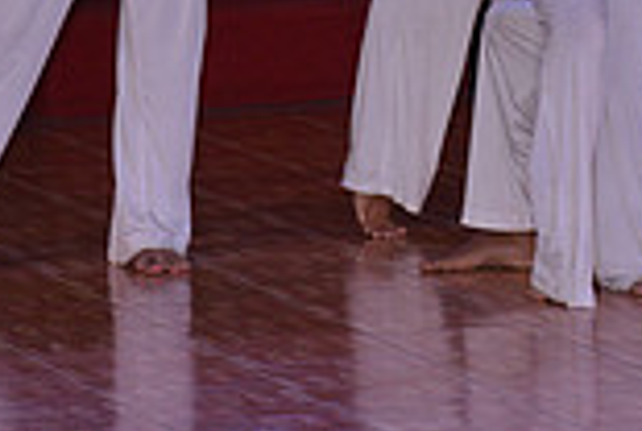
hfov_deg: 5.5
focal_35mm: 373
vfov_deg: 3.7
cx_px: 679
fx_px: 6665
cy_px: -363
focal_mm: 100
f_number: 4.5
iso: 1000
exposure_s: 1/250
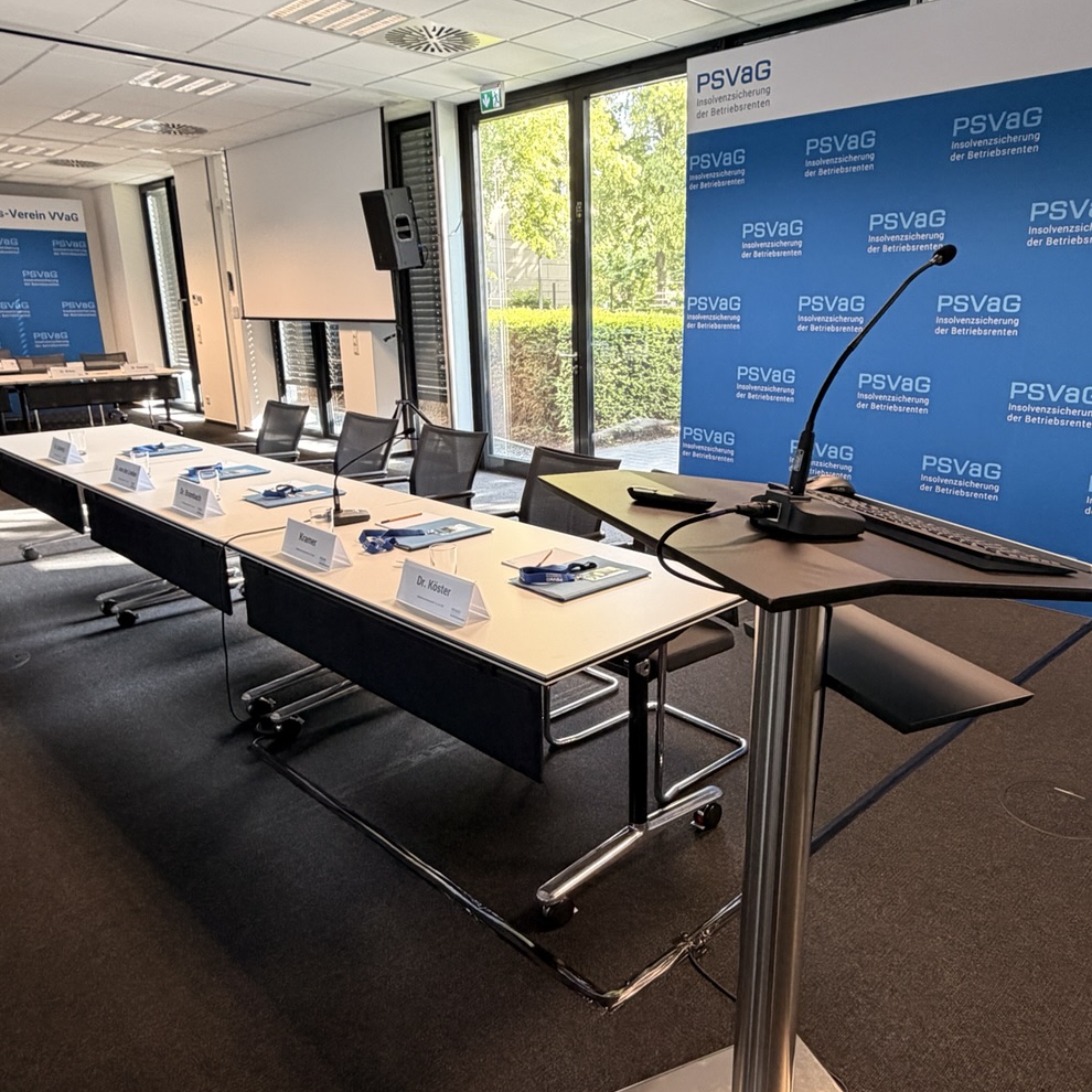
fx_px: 892
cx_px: 615
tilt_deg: -16.7
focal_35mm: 25
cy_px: 560
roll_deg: -0.2
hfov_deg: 62.7
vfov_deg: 62.9
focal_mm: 2.22
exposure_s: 1/50
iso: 200
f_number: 2.2
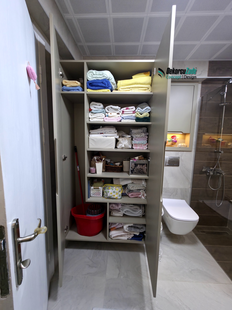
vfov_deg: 106.2
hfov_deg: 89.9
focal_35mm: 13
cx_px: 116
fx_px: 116
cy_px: 155
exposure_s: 1/33.3
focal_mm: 2.2
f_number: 1.9
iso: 125
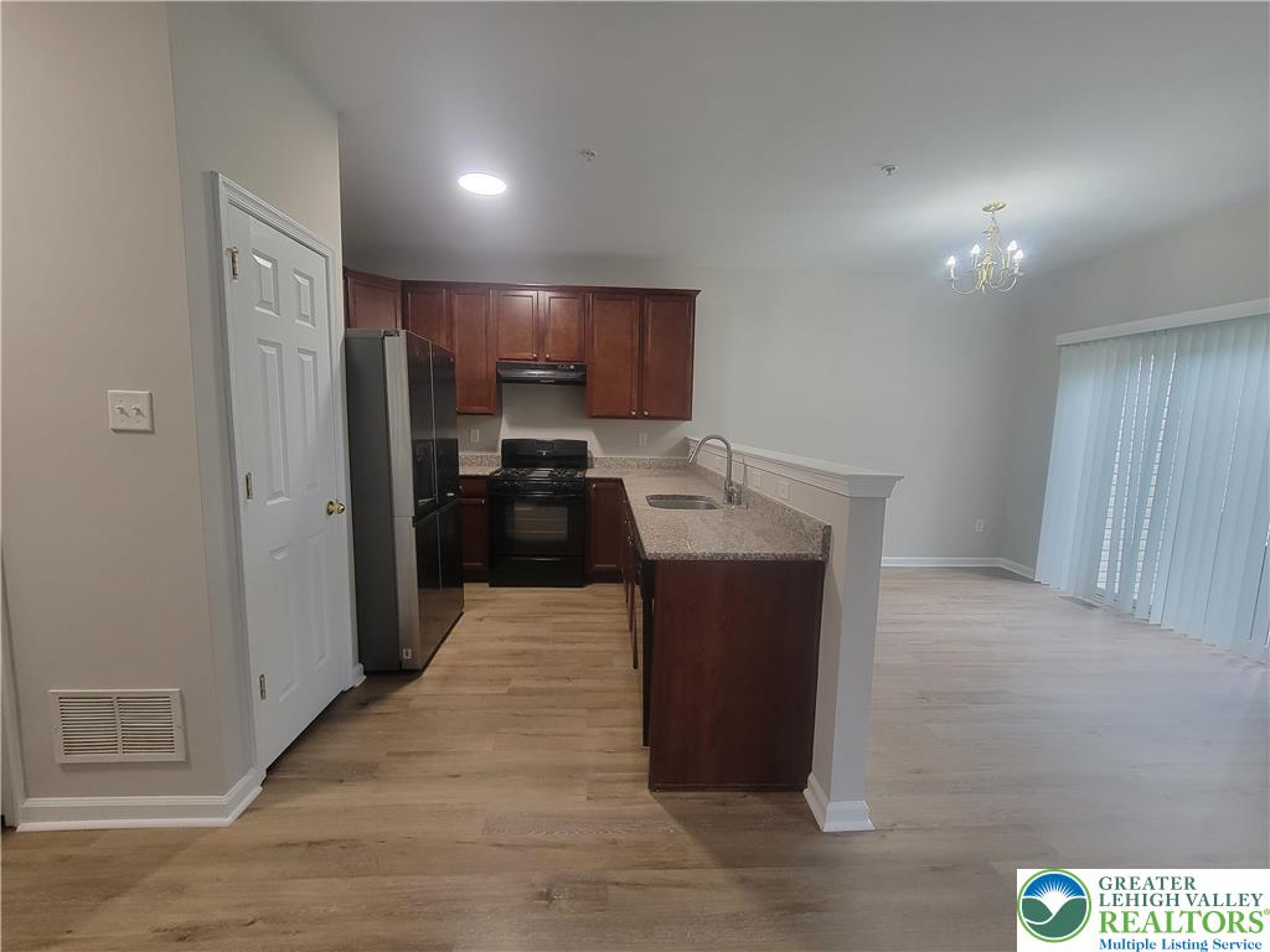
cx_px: 635
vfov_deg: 89.9
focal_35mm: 13
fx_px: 477
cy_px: 476
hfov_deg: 106.2
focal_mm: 2.2
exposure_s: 1/60
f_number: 2.2
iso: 250
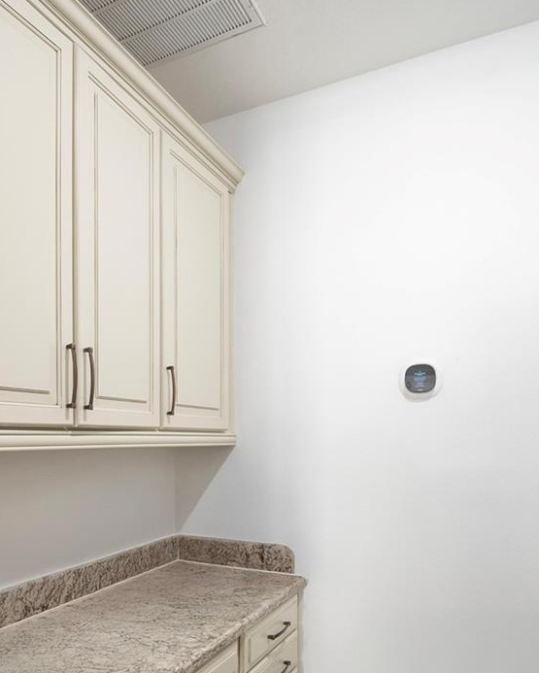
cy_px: 477
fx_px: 518
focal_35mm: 26
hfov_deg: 54.2
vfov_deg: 63.4
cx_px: 196
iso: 640
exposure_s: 1/40
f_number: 4
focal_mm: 12
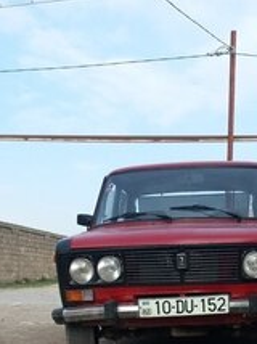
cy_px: 370
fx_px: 645
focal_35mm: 65
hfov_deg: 22.5
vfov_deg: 27.5
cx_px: 170
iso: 64
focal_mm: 3.7
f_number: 1.9
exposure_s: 1/564
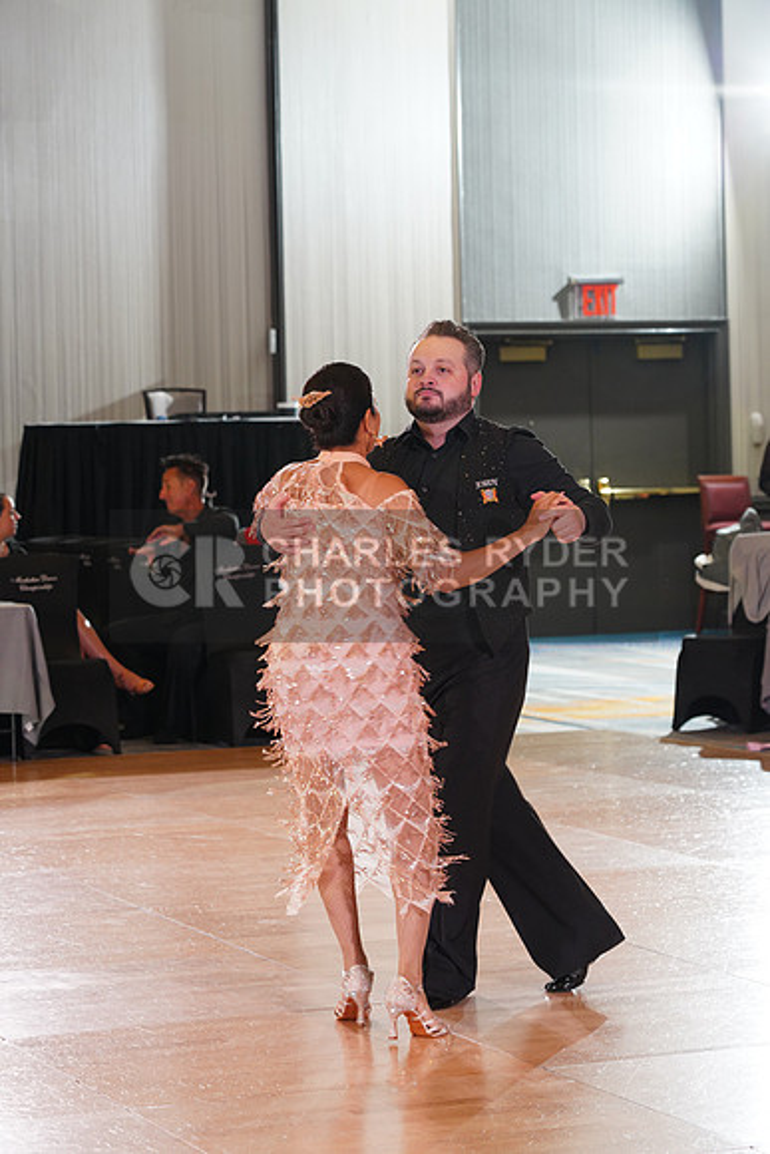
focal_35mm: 105
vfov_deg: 19.5
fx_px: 3366
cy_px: 577
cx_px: 385
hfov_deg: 13.0
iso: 1600
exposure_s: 1/160
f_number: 5.6
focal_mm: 105
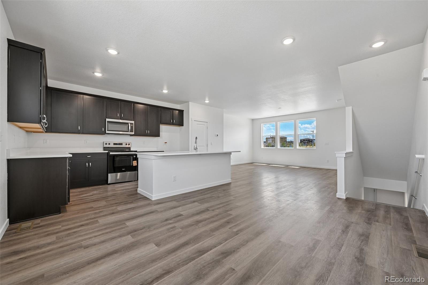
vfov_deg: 81.2
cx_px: 214
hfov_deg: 104.3
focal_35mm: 14
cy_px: 142
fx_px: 166
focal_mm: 14
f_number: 10
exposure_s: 1/15
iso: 180
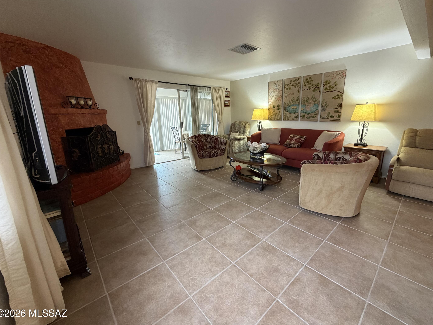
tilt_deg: -13.1
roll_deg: +0.5
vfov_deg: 81.7
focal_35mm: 15
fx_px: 188
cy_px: 155
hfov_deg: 98.1
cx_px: 228
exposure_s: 1/60
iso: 320
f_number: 2.2
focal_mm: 2.22
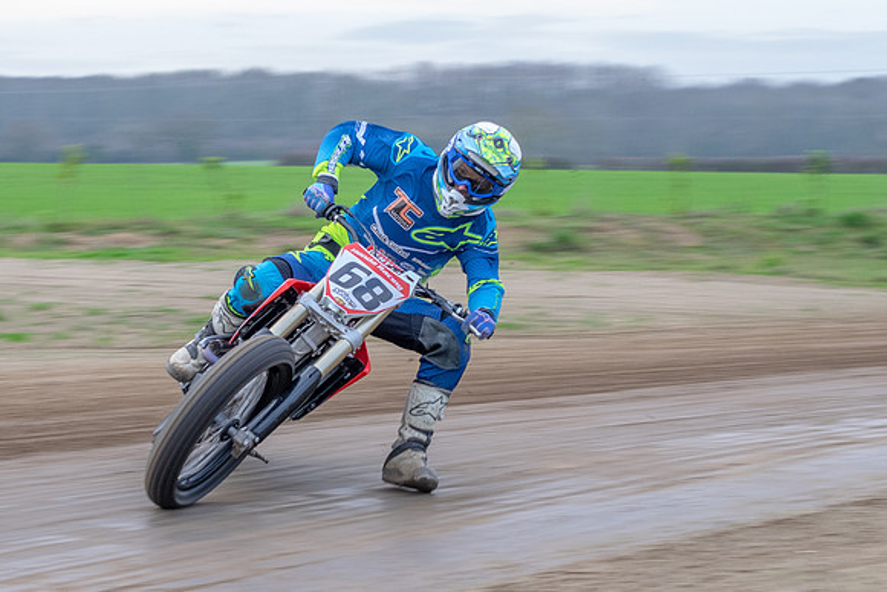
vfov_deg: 10.5
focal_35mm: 131
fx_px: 3226
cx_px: 275
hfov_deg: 15.6
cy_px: 399
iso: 400
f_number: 6.3
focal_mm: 50
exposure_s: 1/160
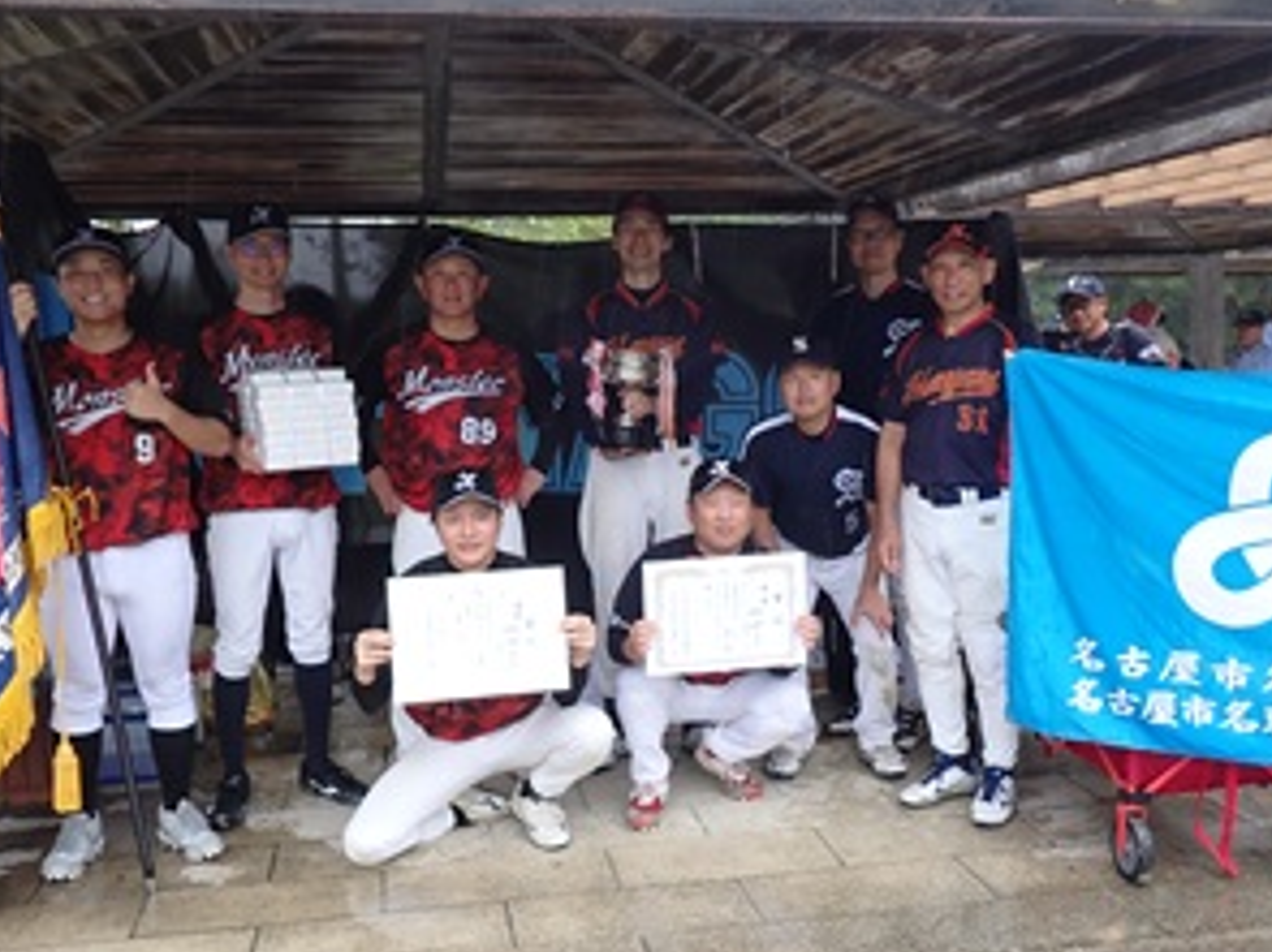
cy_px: 517
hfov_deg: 49.0
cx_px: 677
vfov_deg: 37.7
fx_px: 1396
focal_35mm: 38
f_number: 2.2
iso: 100
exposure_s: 1/60
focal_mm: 5.05
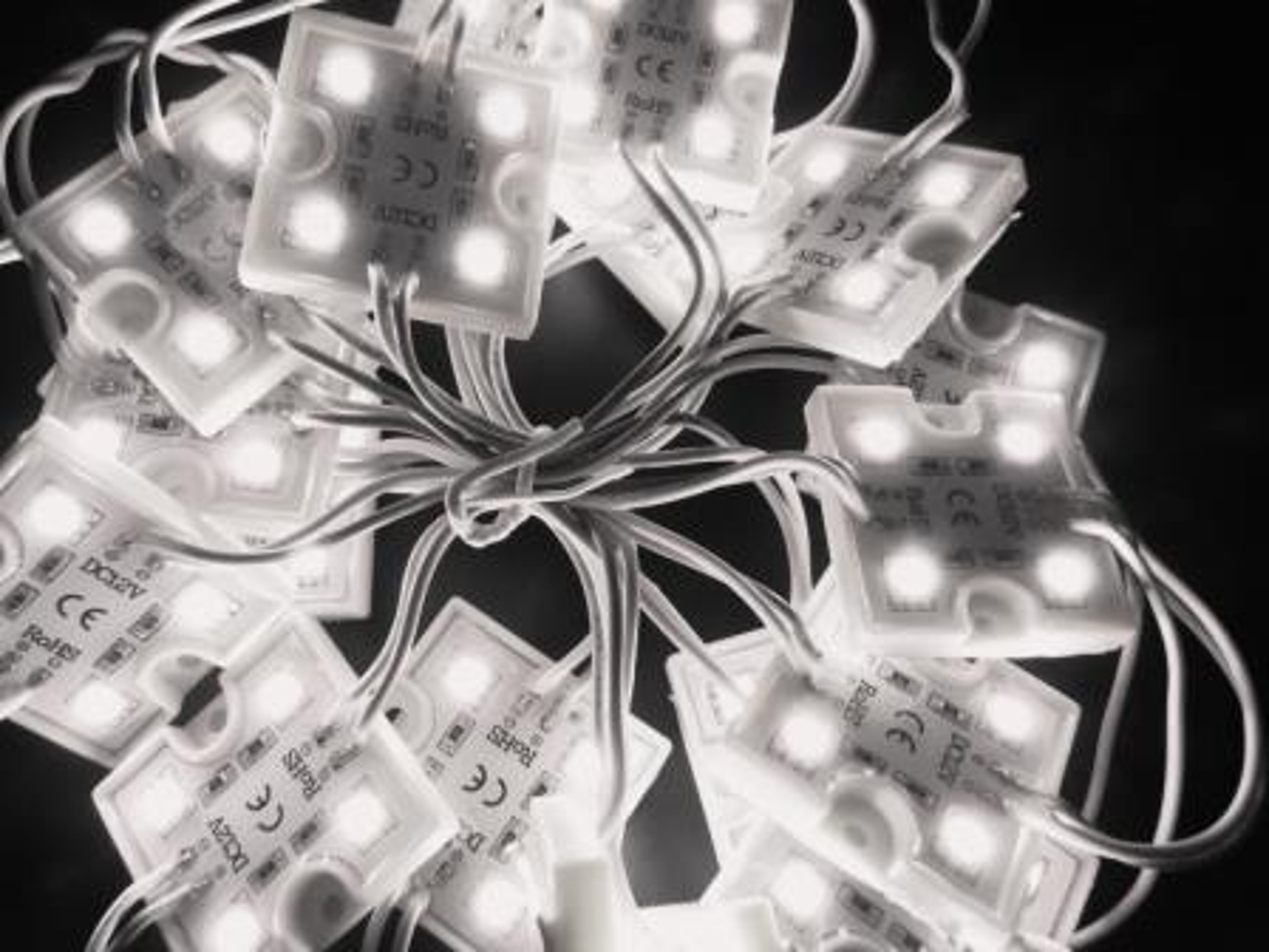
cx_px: 634
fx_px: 990
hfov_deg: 65.3
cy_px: 476
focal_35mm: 27
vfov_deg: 51.4
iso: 100
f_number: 4
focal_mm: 4.9
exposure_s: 1/160
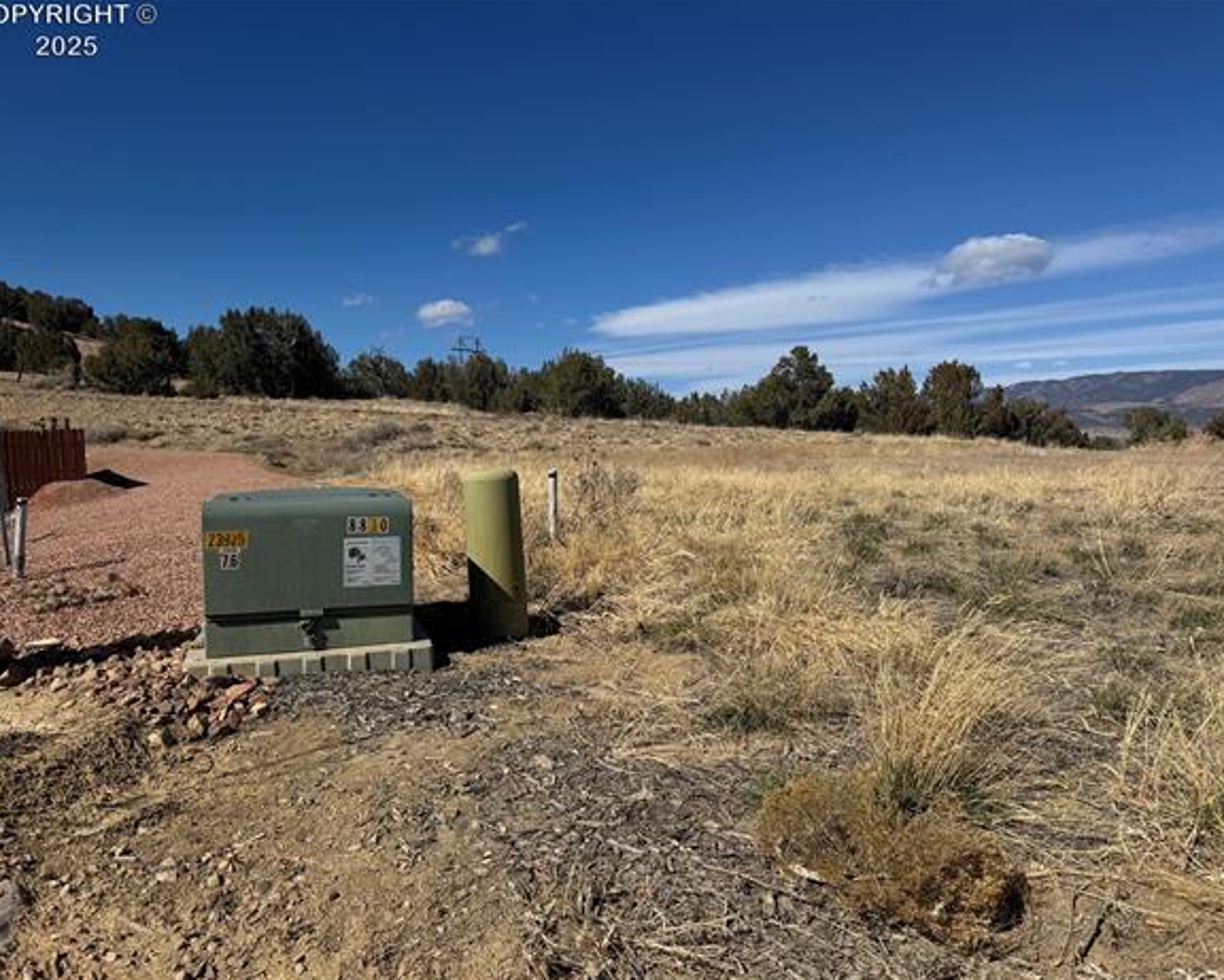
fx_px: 942
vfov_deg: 54.9
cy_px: 499
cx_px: 570
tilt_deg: -3.3
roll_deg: +0.8
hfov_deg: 65.9
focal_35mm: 26
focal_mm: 6.76
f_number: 1.78
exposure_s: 1/7937
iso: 80
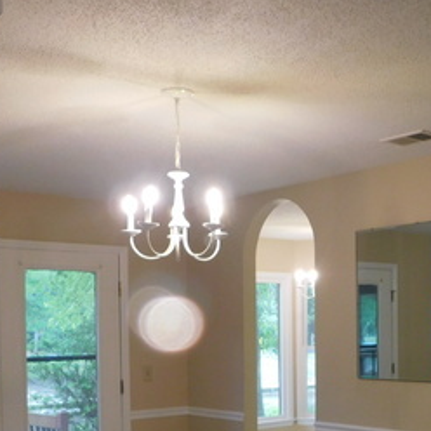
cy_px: 351
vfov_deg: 29.3
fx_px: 803
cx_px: 331
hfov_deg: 29.5
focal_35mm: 57
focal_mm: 4.1
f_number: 3
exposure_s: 1/30
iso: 200
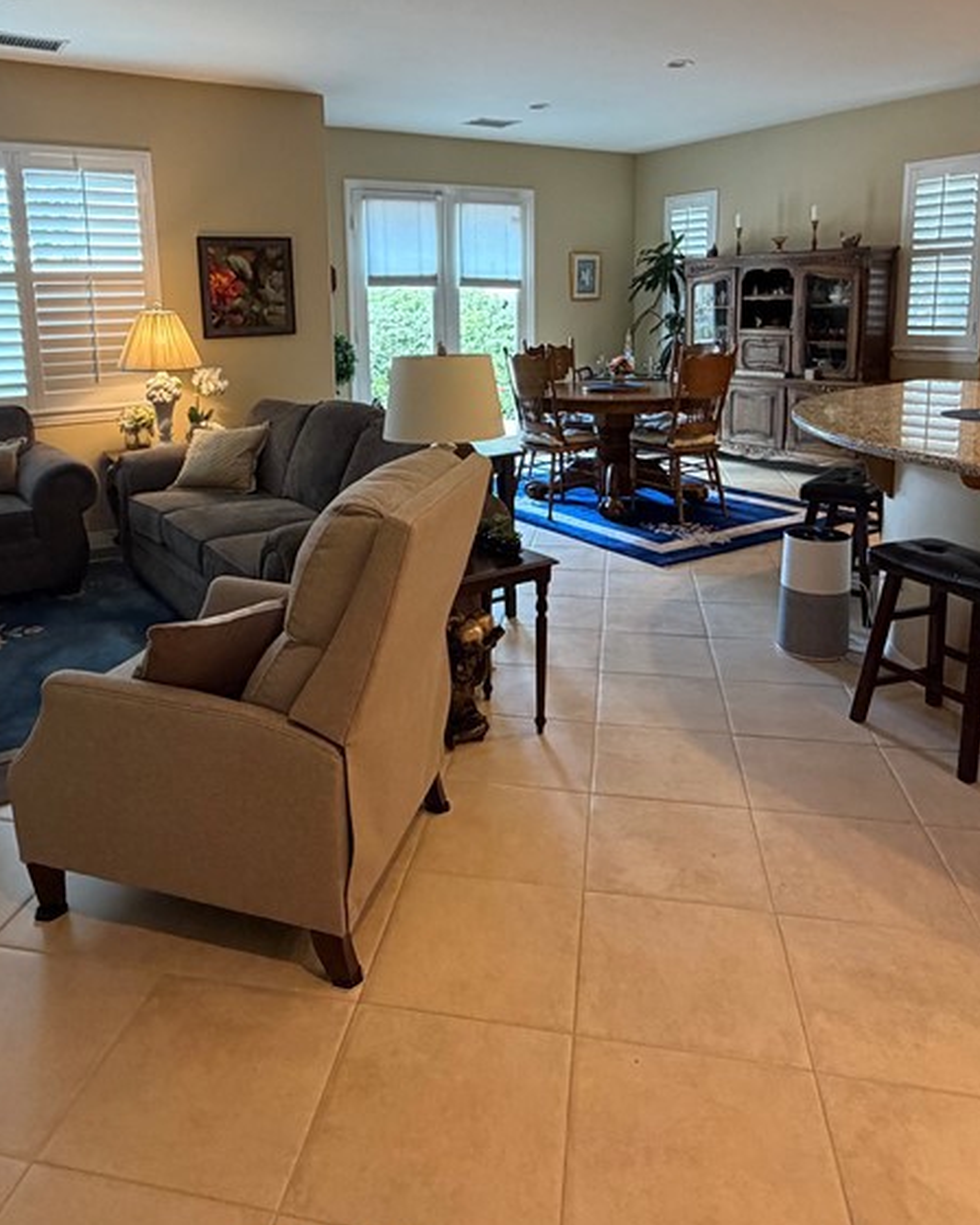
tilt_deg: -8.5
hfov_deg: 56.7
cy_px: 448
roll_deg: +1.7
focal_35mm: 25
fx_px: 906
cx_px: 435
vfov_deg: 66.9
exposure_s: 1/60
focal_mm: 2.22
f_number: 2.2
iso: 400
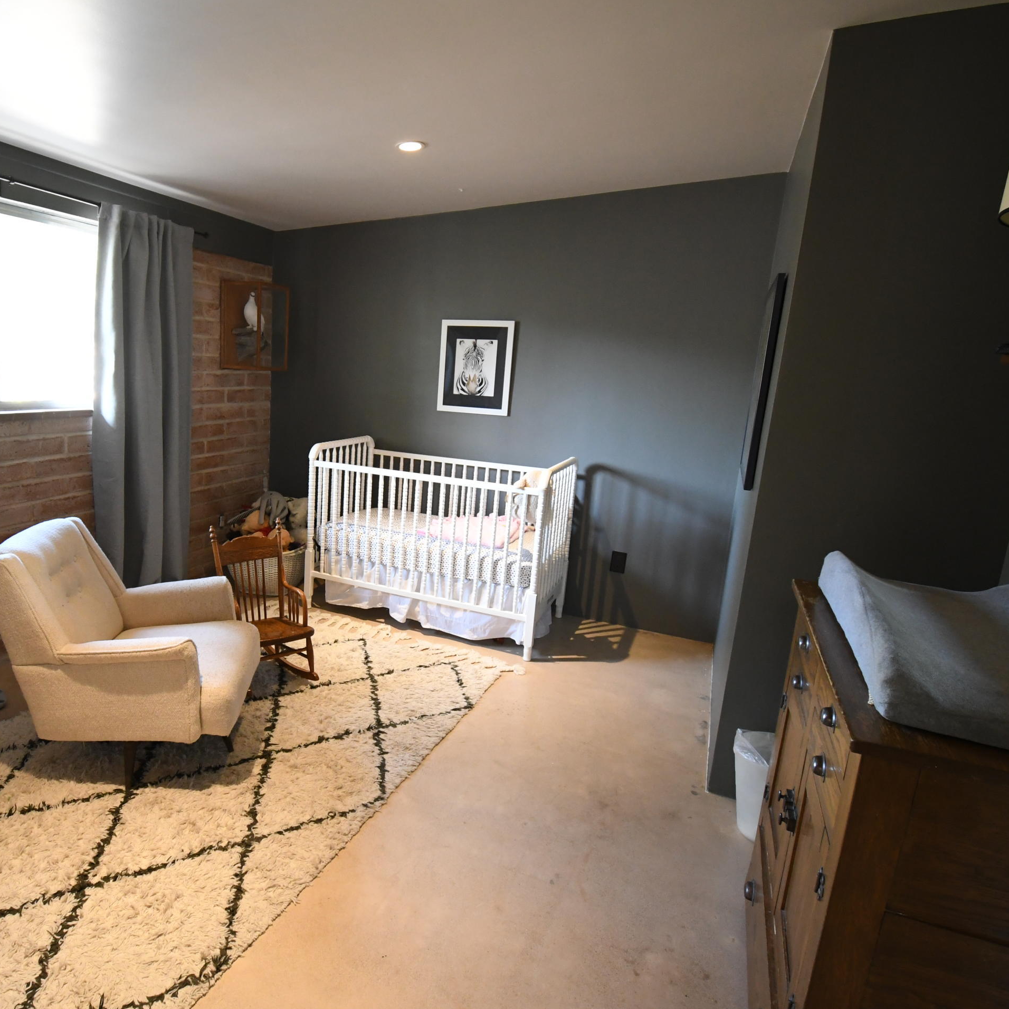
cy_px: 509
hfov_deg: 73.6
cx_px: 379
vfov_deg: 74.8
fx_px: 660
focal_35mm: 20
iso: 2000
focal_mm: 10
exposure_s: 1/40
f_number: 5
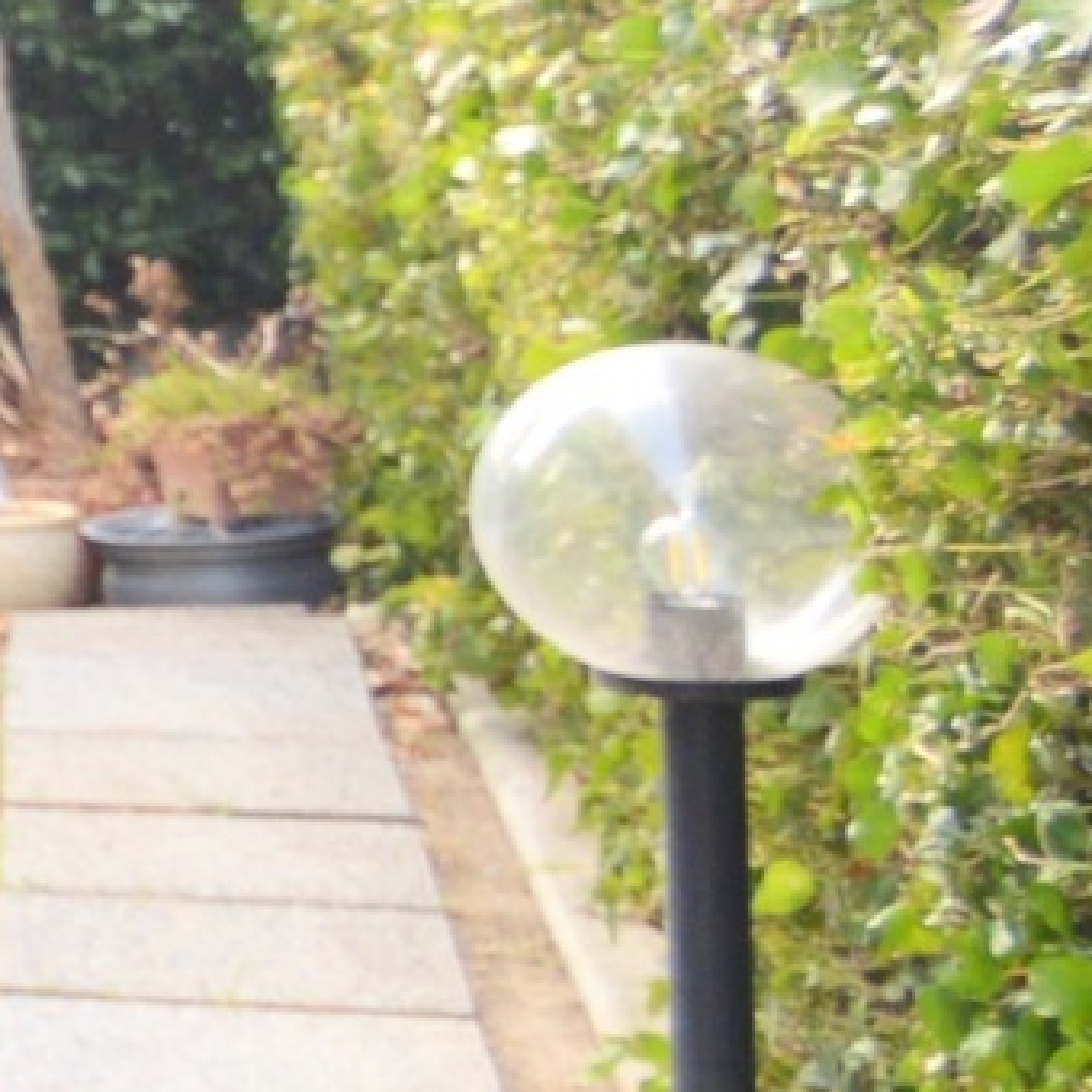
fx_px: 3426
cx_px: -2496
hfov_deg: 10.2
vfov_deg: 17.8
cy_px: 106
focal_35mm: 96
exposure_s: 1/125
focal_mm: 10
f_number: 4
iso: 250
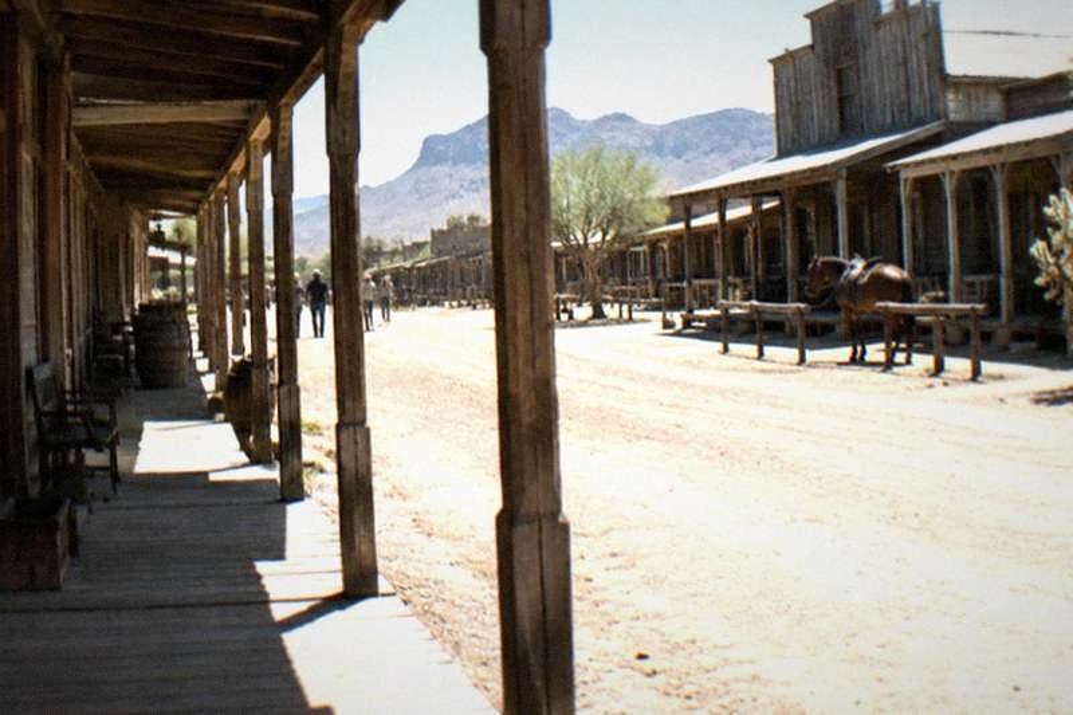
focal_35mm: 35
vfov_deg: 37.8
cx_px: 536
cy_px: 358
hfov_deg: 54.4
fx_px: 1043
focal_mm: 35
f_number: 5.6
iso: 100
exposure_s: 1/640
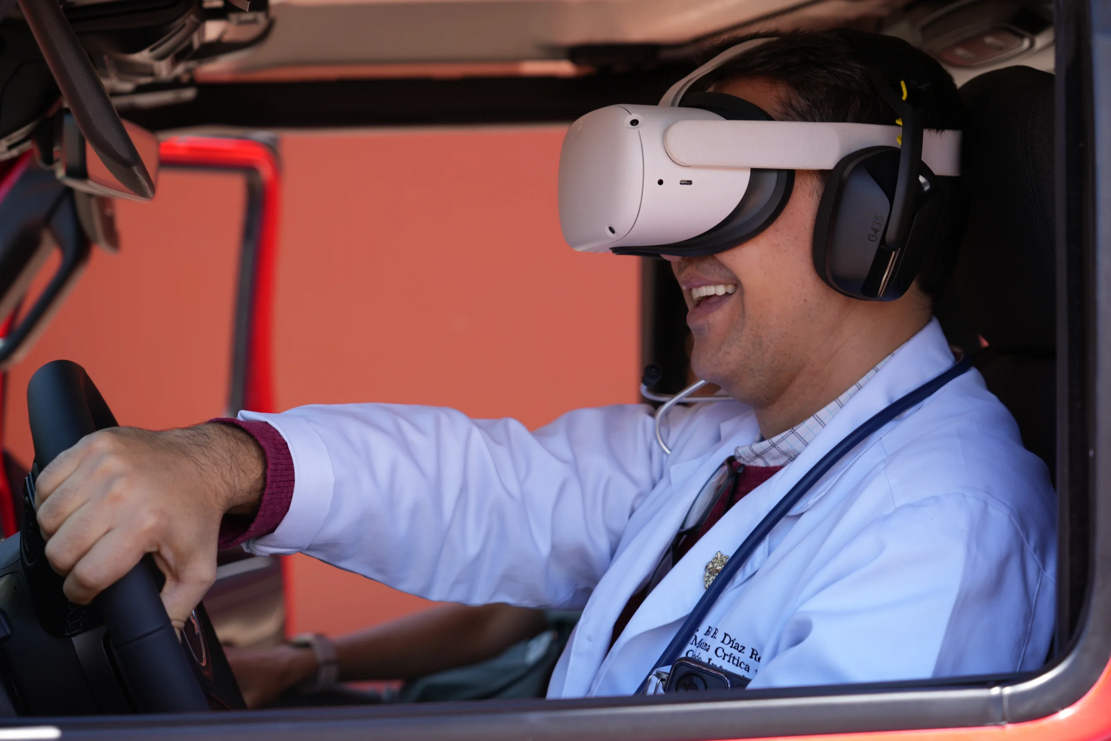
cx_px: 556
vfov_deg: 19.7
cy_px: 370
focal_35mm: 69
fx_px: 2129
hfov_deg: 29.2
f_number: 4.5
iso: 100
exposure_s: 1/125
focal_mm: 69
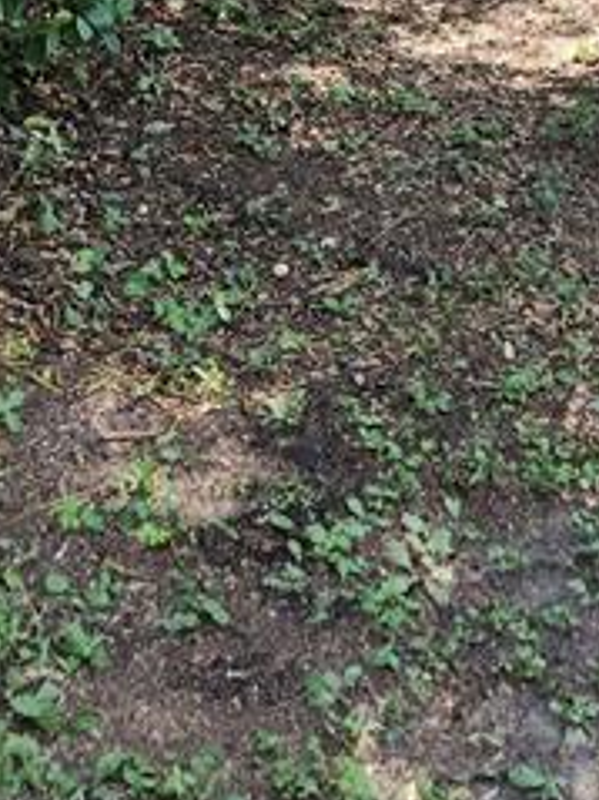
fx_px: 1709
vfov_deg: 23.4
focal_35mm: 74
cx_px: 398
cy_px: -234
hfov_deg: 19.8
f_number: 1.8
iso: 20
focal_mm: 5.4
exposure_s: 1/120
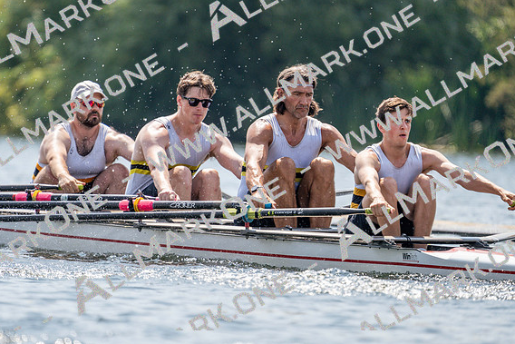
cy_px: 175
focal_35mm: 613
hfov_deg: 3.4
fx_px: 8771
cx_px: 259
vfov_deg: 2.2
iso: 320
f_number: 6.3
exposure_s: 1/1600
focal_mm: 600
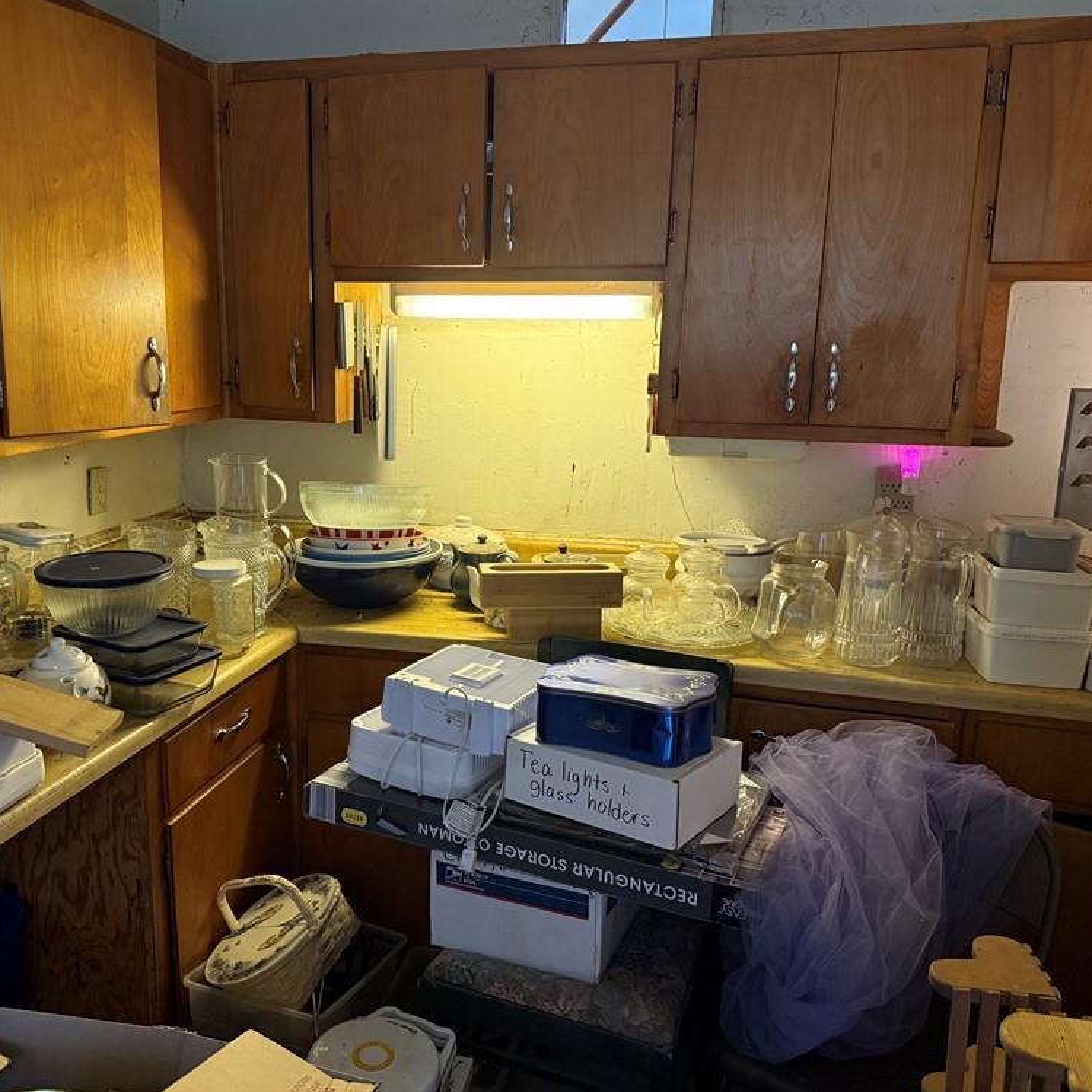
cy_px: 535
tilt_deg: -10.6
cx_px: 484
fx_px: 1035
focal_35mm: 29
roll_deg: -1.2
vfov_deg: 55.6
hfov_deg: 55.5
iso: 500
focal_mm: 6.76
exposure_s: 1/60
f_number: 1.78
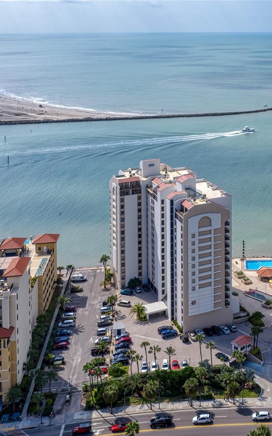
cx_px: 287
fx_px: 510
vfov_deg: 46.2
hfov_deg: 27.7
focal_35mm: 43
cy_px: 218
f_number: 4.5
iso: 100
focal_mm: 10.26
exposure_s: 1/1250
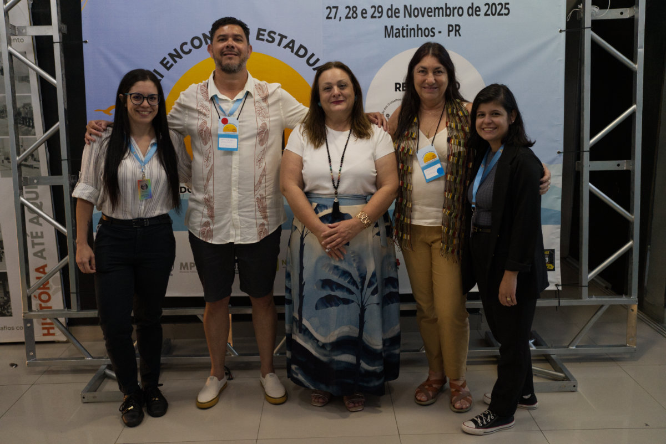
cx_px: 333
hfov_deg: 54.4
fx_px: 648
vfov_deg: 37.9
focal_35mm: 35
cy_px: 222
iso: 5000
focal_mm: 35
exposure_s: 1/125
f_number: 2.8
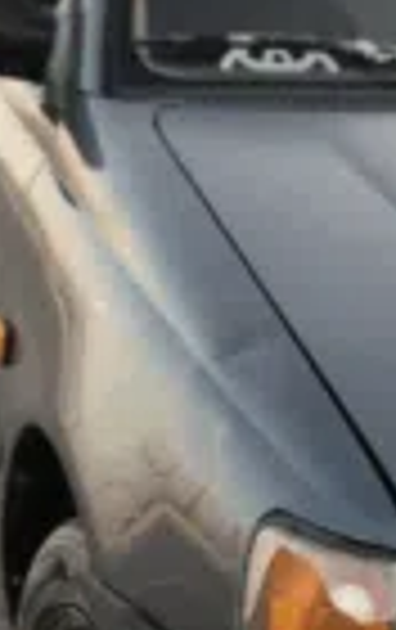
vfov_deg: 13.3
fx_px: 2700
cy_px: 482
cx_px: 446
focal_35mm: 157
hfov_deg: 8.3
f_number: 2.4
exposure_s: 1/50
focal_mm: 6
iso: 50
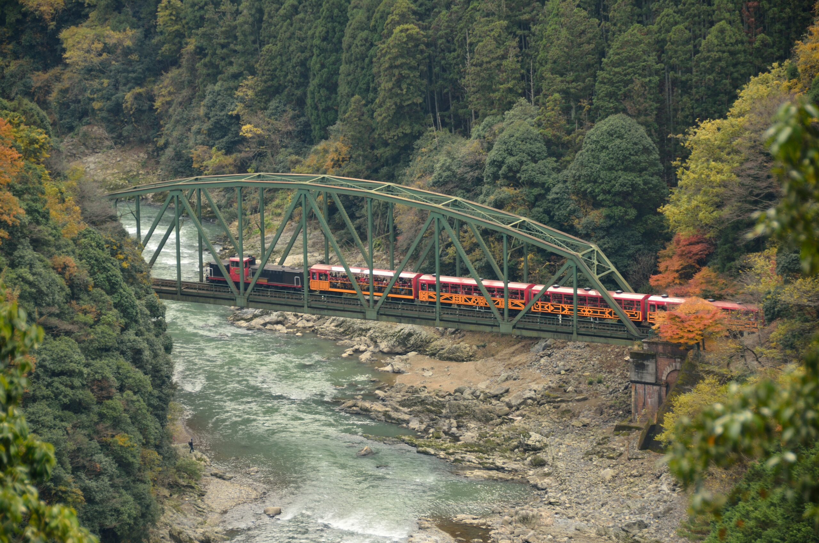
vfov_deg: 8.7
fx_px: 3576
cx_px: 410
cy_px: 272
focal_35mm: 158
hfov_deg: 13.1
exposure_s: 1/160
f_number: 5.3
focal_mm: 105
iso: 200
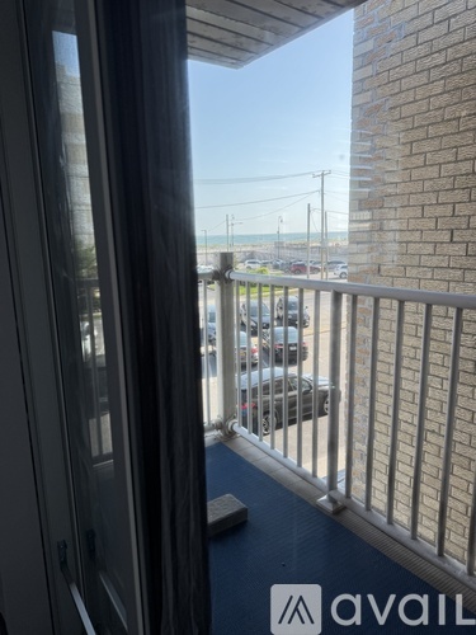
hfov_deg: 56.8
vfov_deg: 71.6
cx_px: 238
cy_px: 318
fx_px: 440
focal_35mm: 24
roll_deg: +1.9
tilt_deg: -10.7
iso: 80
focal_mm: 6.76
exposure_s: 1/925
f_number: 1.78
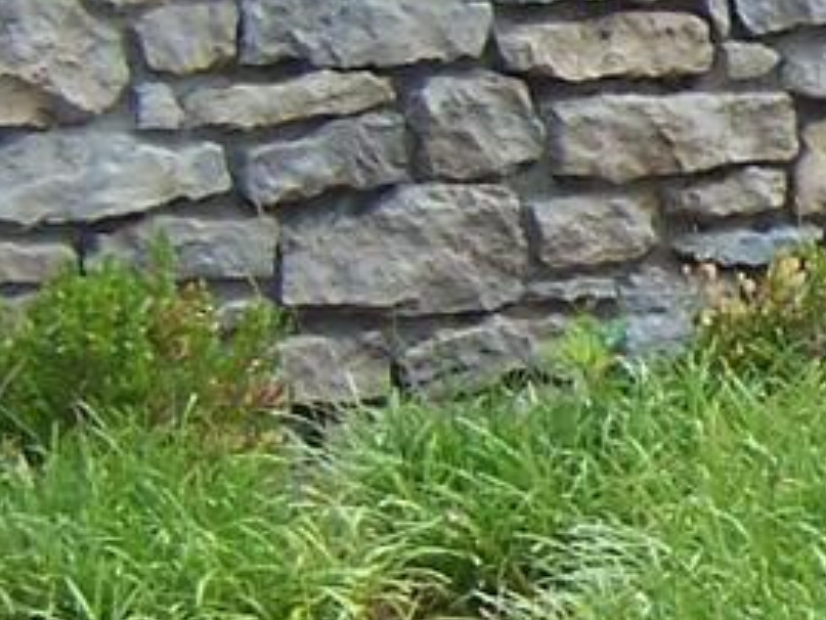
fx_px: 9215
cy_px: 525
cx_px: 2272
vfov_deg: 3.9
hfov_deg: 4.9
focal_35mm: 386
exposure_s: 1/500
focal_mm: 11.1
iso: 80
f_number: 3.2
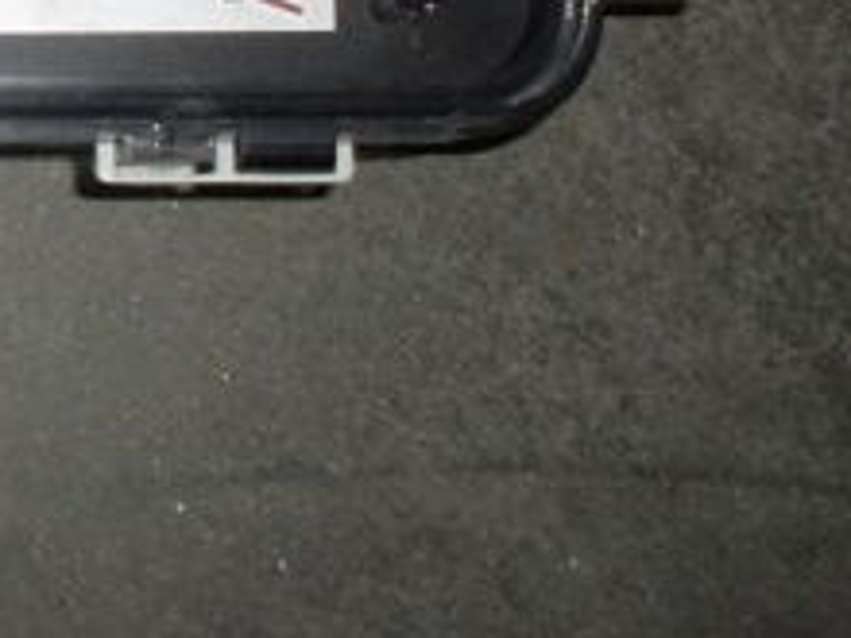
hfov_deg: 14.5
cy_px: -425
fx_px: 3122
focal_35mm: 127
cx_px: -410
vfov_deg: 11.1
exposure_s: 1/45
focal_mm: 6.3
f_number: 3.2
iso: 200
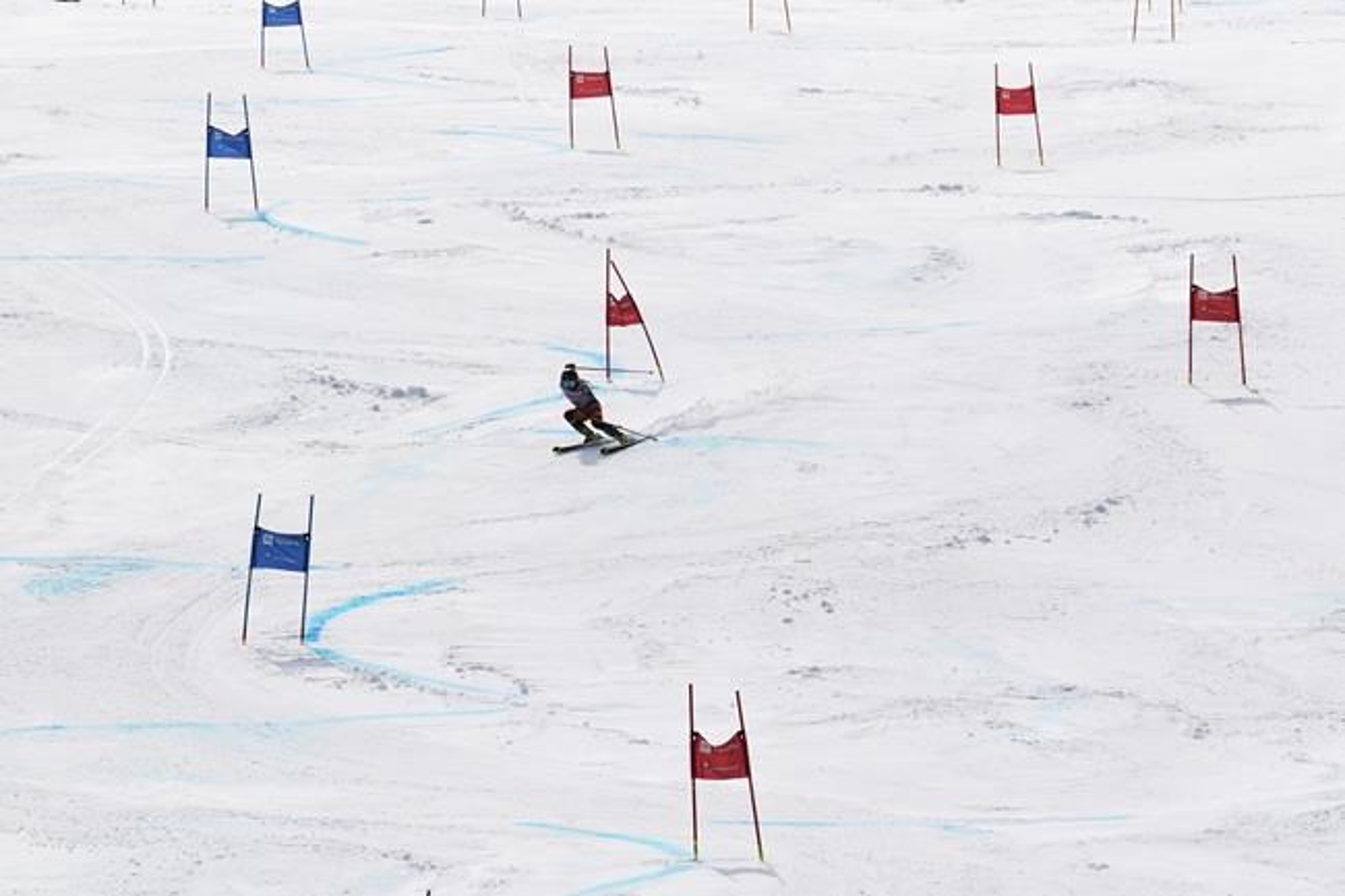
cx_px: 672
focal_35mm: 350
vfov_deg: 3.9
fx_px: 13072
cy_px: 448
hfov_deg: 5.9
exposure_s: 1/2000
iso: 640
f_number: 16
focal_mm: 350
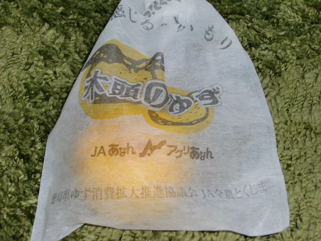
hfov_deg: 29.4
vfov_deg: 22.3
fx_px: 612
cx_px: 160
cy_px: 120
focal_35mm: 66
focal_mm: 11.7
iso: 64
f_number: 4.1
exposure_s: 1/60
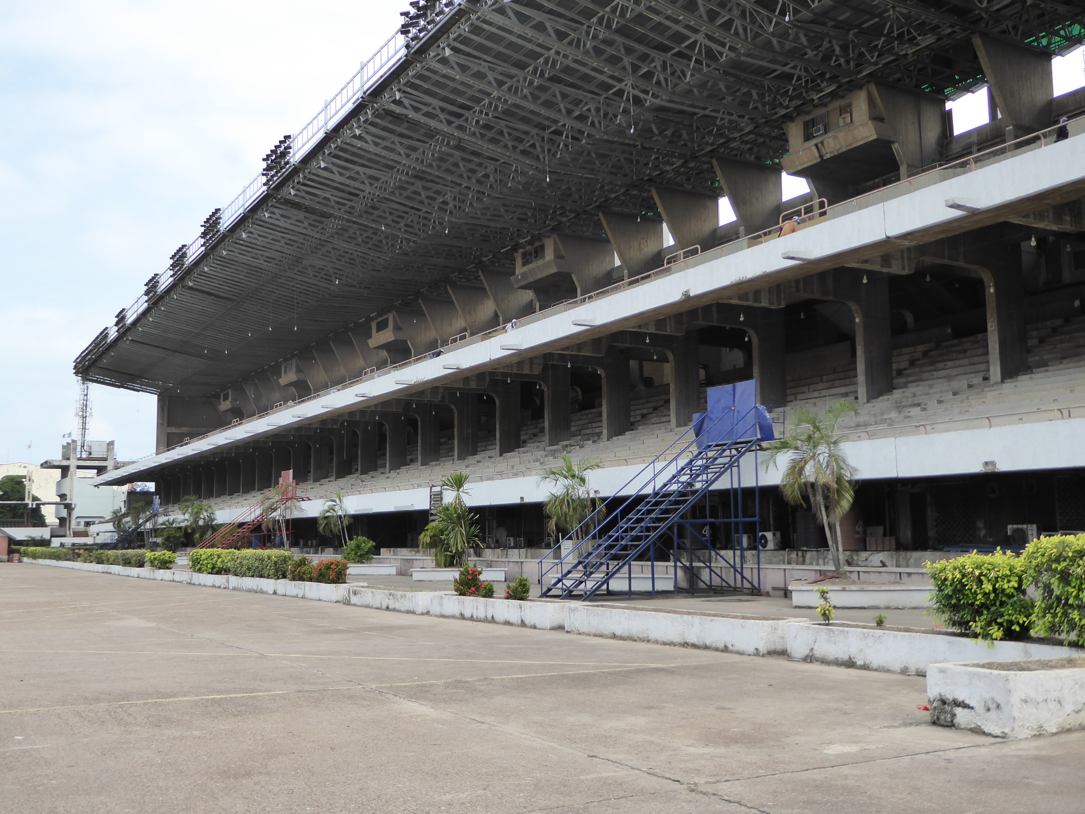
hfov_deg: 51.4
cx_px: 542
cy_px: 407
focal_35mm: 36
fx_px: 1128
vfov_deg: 39.7
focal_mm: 6.3
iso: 160
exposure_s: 1/400
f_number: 3.7
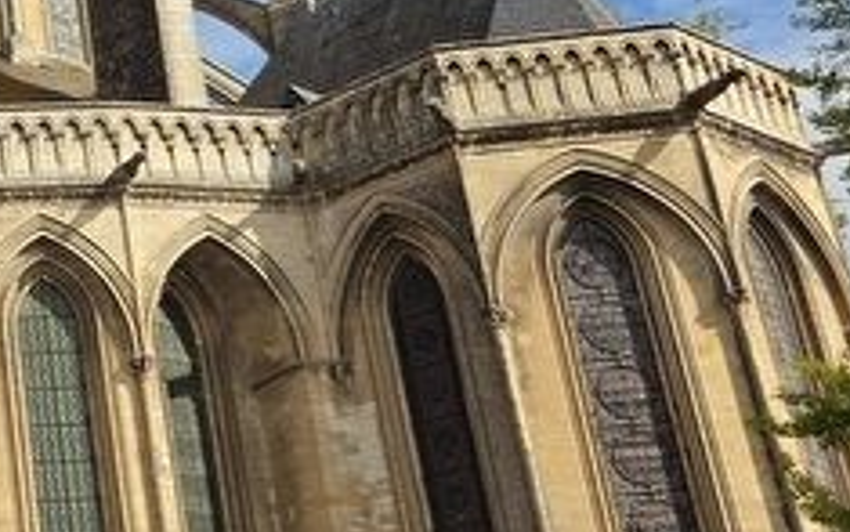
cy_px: 148
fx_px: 1923
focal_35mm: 83
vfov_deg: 15.7
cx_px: -289
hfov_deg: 22.1
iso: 80
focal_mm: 5.4
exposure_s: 1/4364
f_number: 1.8
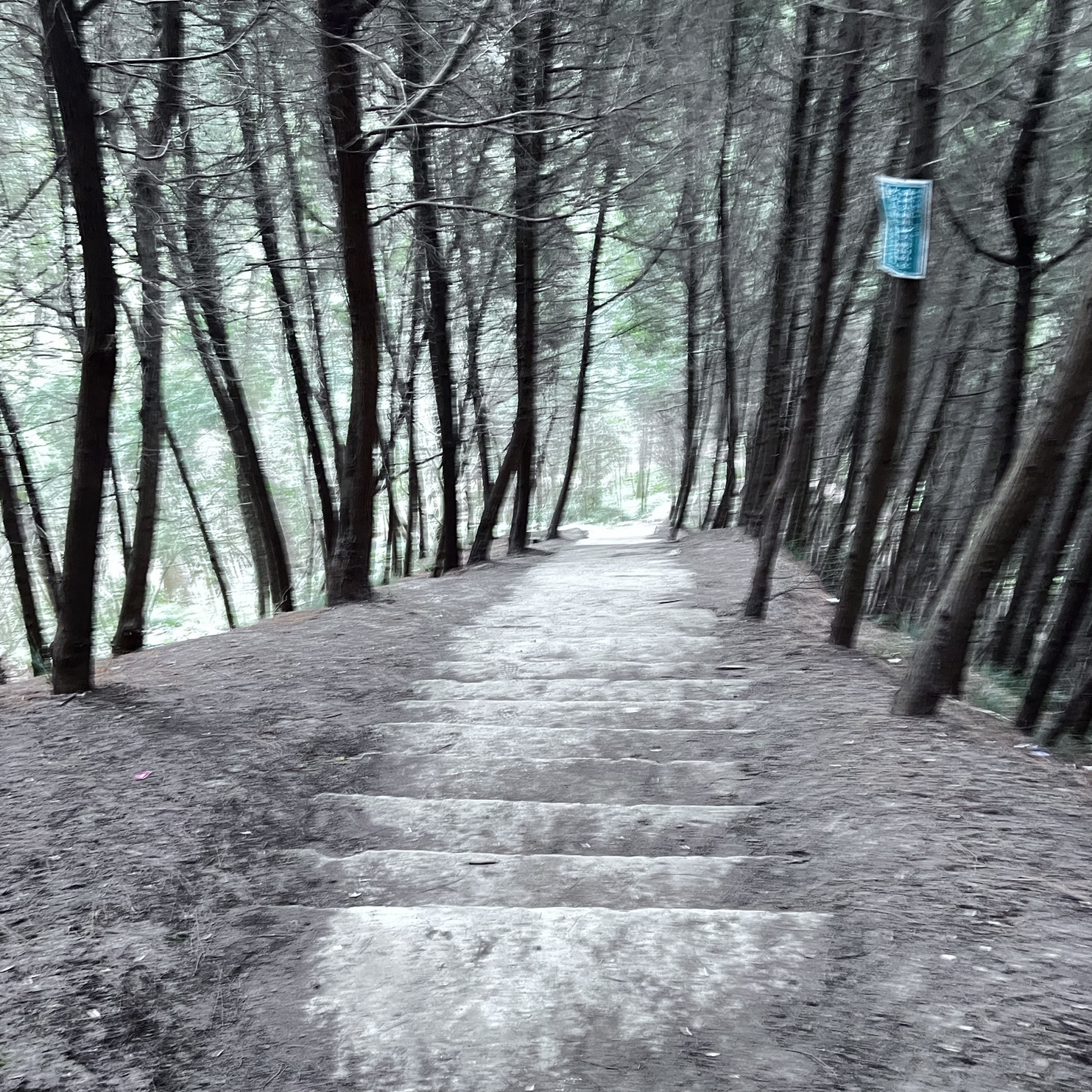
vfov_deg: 52.4
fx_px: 1106
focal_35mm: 31
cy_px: 621
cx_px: 545
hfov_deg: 52.5
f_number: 1.5
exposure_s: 1/31
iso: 640
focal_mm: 5.7
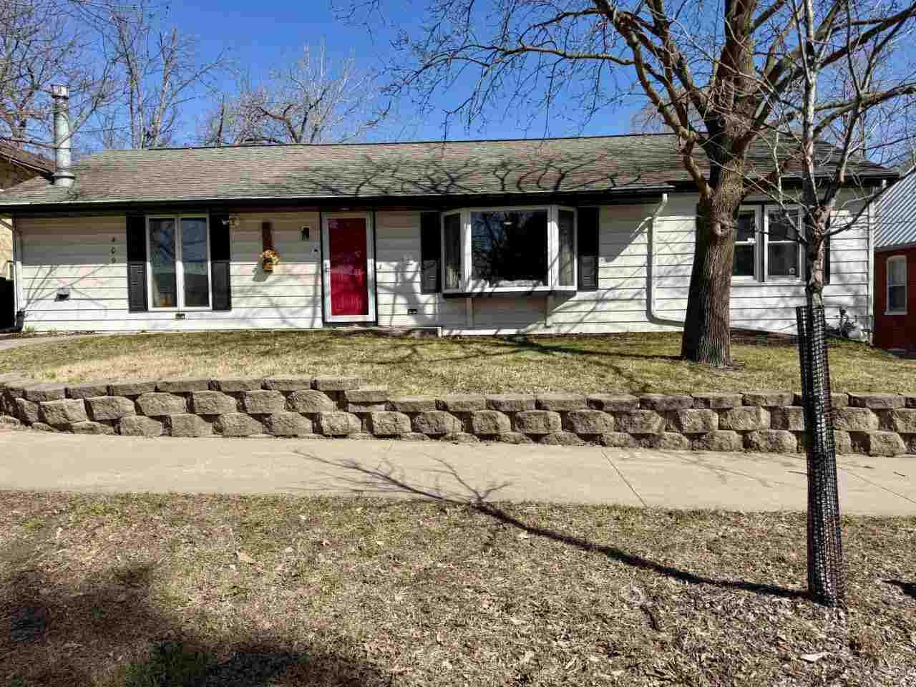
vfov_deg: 56.8
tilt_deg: -0.4
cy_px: 344
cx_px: 458
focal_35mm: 24
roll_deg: +1.0
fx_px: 635
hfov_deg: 71.6
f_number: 1.78
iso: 80
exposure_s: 1/5714
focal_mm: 6.76
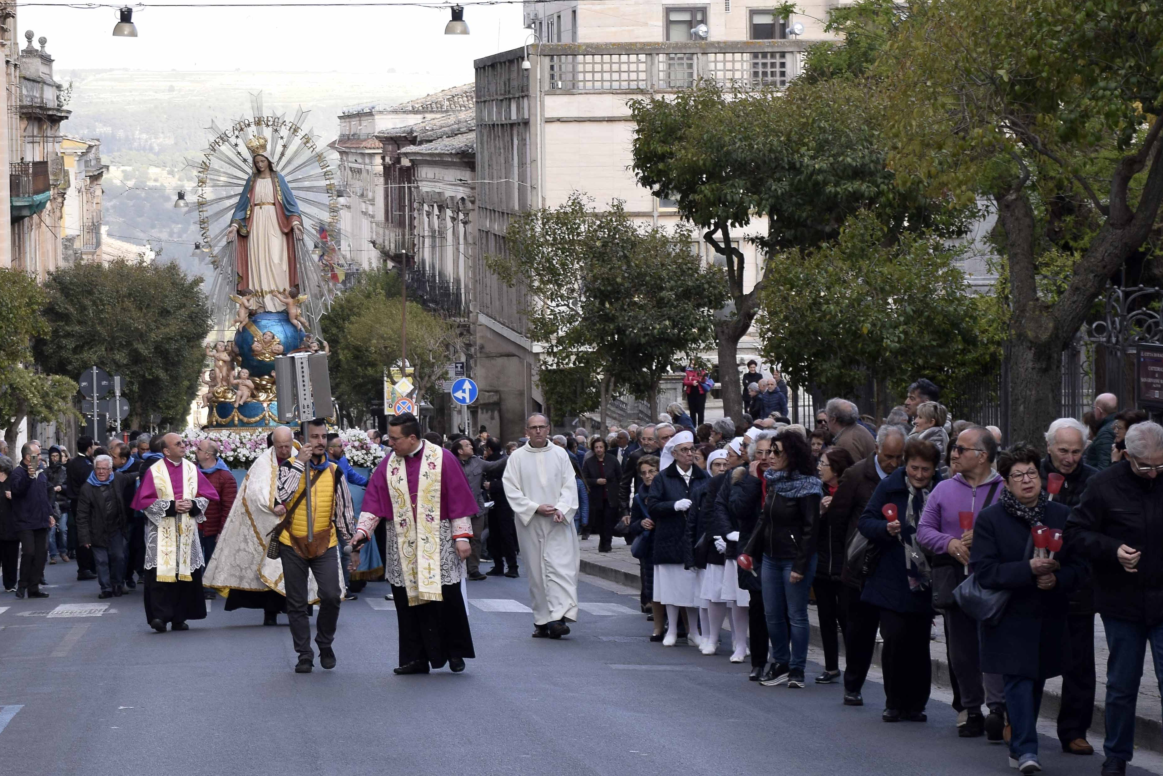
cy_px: 307
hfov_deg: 17.5
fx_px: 3747
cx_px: 304
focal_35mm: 116
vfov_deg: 11.8
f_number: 6.3
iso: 200
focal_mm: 48
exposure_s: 1/160
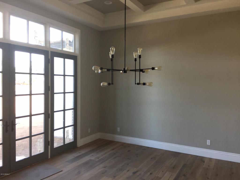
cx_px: 120
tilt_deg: -0.5
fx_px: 201
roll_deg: -0.5
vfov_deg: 48.2
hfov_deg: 61.7
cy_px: 90
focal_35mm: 29
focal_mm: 4.15
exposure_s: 1/30
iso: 25
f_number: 2.2
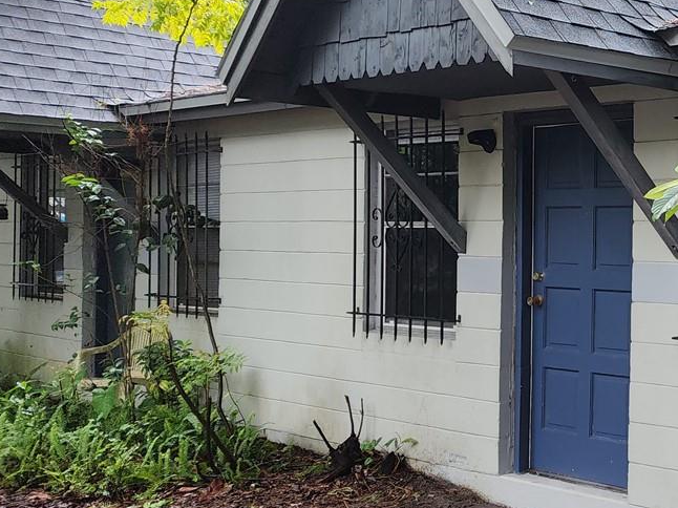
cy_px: 247
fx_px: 1116
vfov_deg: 25.6
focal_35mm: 57
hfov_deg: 29.4
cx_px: 798
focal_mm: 6.4
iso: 25
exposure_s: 1/60
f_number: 1.8
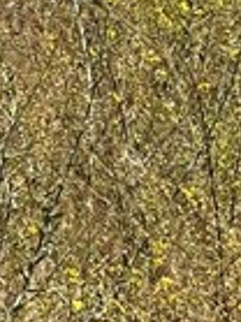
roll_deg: -1.4
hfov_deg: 2.6
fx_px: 5290
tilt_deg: -2.5
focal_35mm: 569
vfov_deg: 3.4
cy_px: -767
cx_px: 209
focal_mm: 9
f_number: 2.8
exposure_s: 1/661
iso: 32
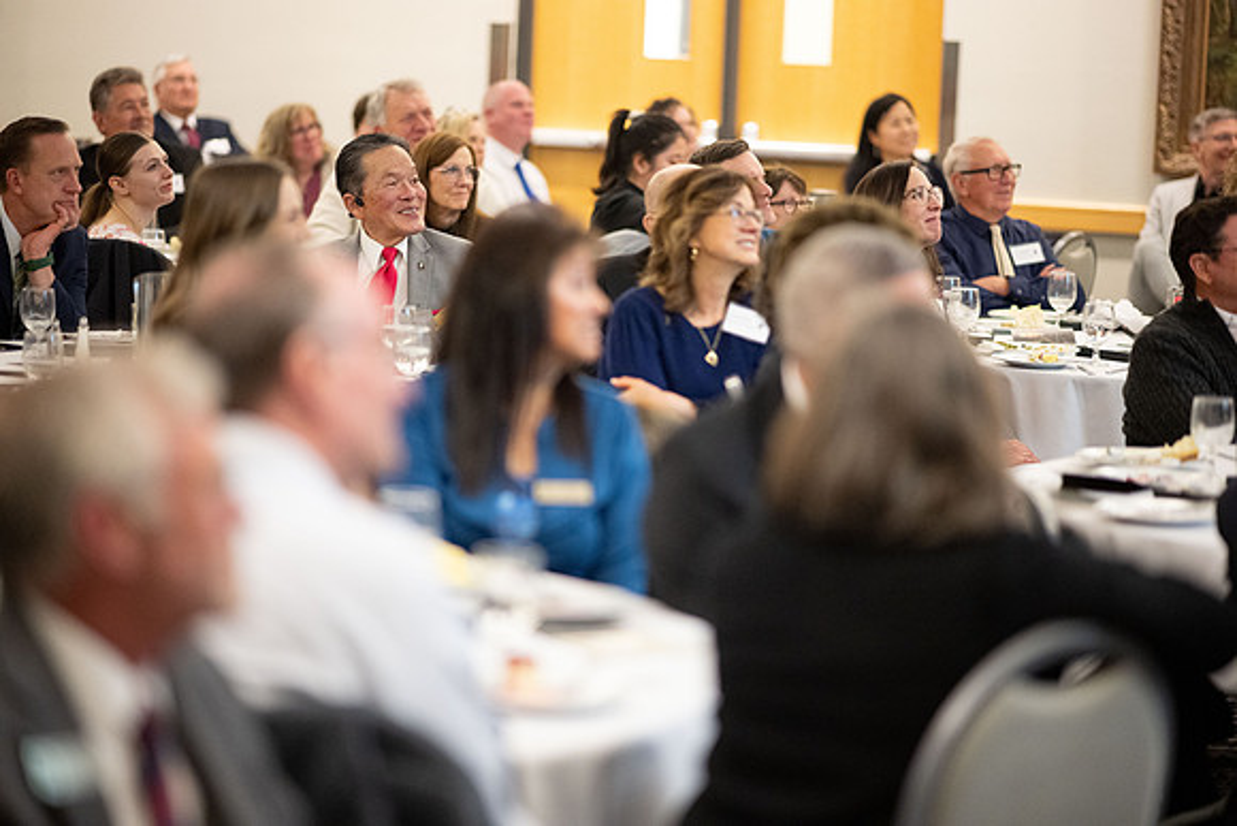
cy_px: 413
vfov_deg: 13.0
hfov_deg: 19.5
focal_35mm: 105
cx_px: 618
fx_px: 3609
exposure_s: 1/200
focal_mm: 105
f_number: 1.4
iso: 4000
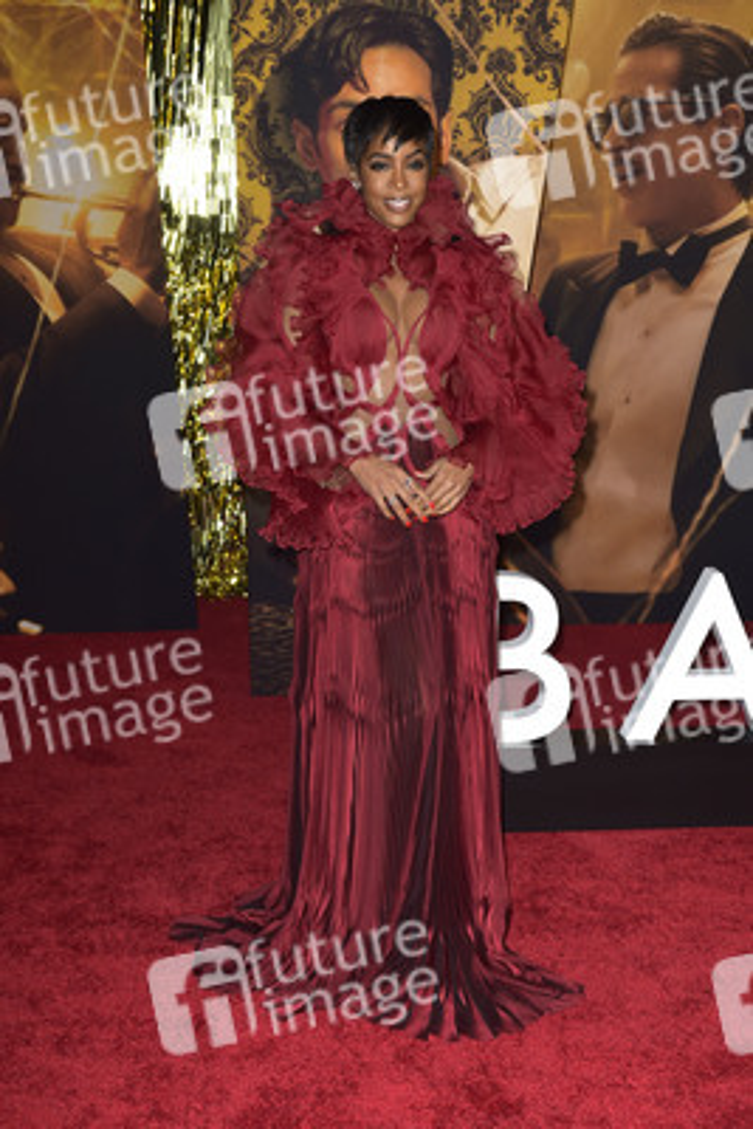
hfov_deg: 27.0
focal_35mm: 50
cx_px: 376
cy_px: 564
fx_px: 1567
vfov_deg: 39.6
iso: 640
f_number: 6.3
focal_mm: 50
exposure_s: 1/250
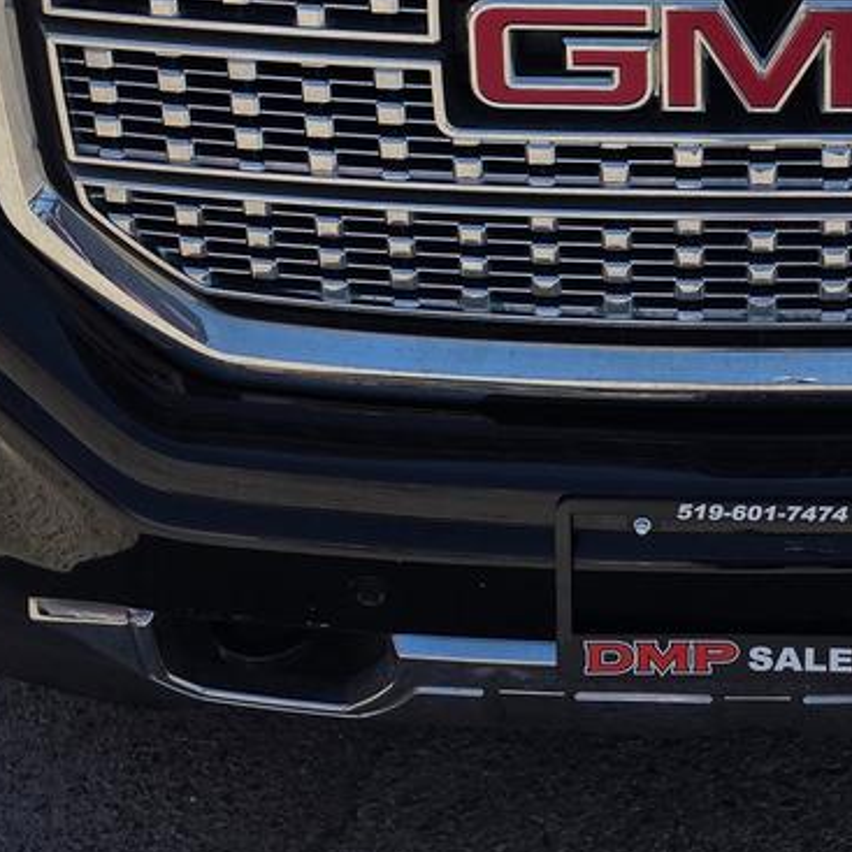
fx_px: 1977
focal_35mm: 71
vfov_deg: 22.2
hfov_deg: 23.6
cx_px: 785
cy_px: -209
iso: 80
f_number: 1.7
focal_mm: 6.3
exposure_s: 1/3598
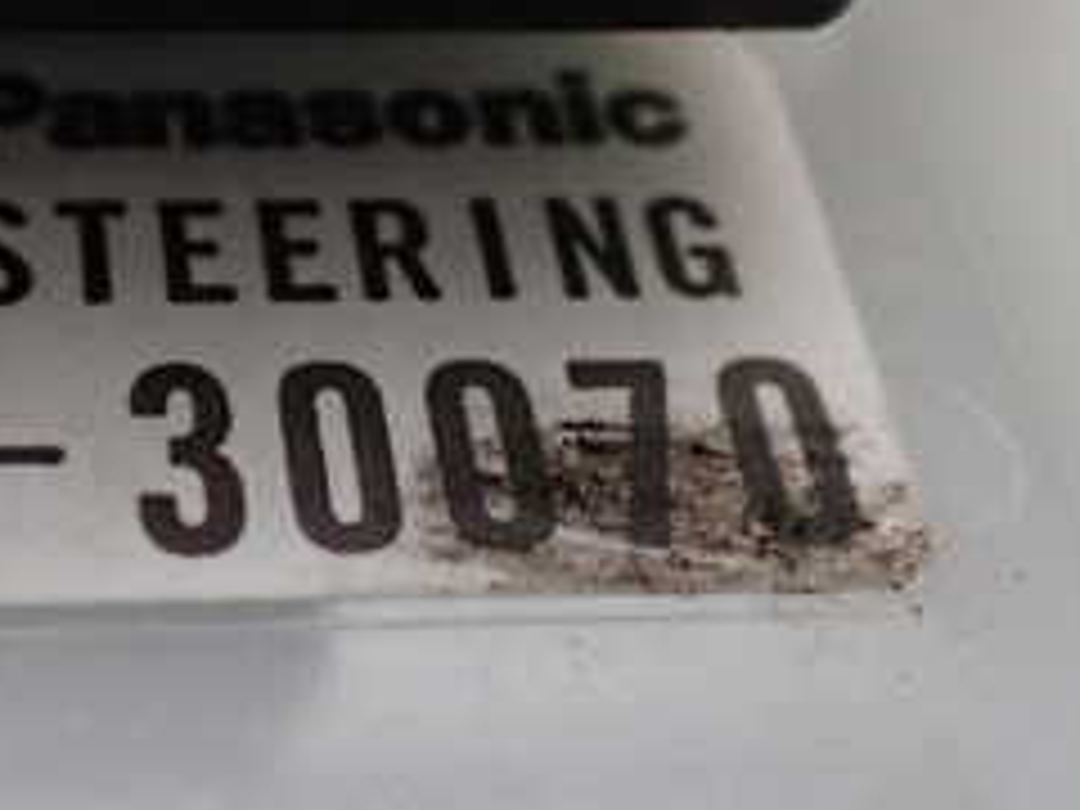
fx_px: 2340
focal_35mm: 75
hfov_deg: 24.9
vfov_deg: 19.6
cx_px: 40
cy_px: 346
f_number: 2.3
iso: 800
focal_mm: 5.4
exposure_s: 1/80
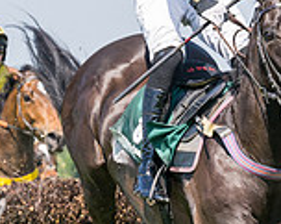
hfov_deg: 6.0
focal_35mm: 321
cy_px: 121
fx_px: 2664
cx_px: 59
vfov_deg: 4.8
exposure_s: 1/1250
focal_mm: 70
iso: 200
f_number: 5
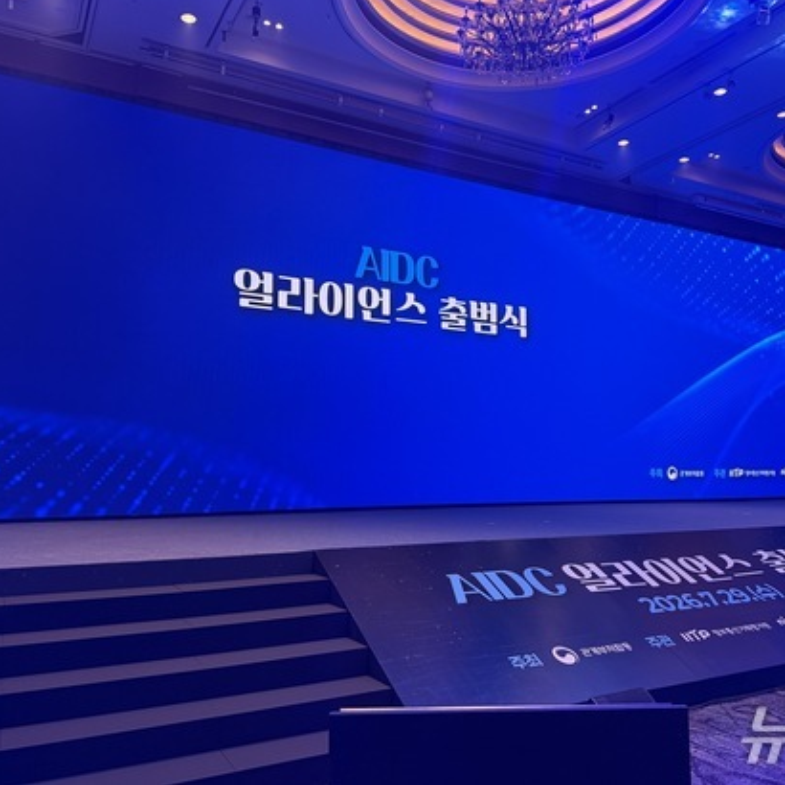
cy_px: 385
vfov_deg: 55.6
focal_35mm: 29
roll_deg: -0.1
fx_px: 744
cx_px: 433
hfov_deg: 55.5
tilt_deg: +4.5
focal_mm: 6.76
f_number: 1.78
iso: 250
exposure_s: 1/58
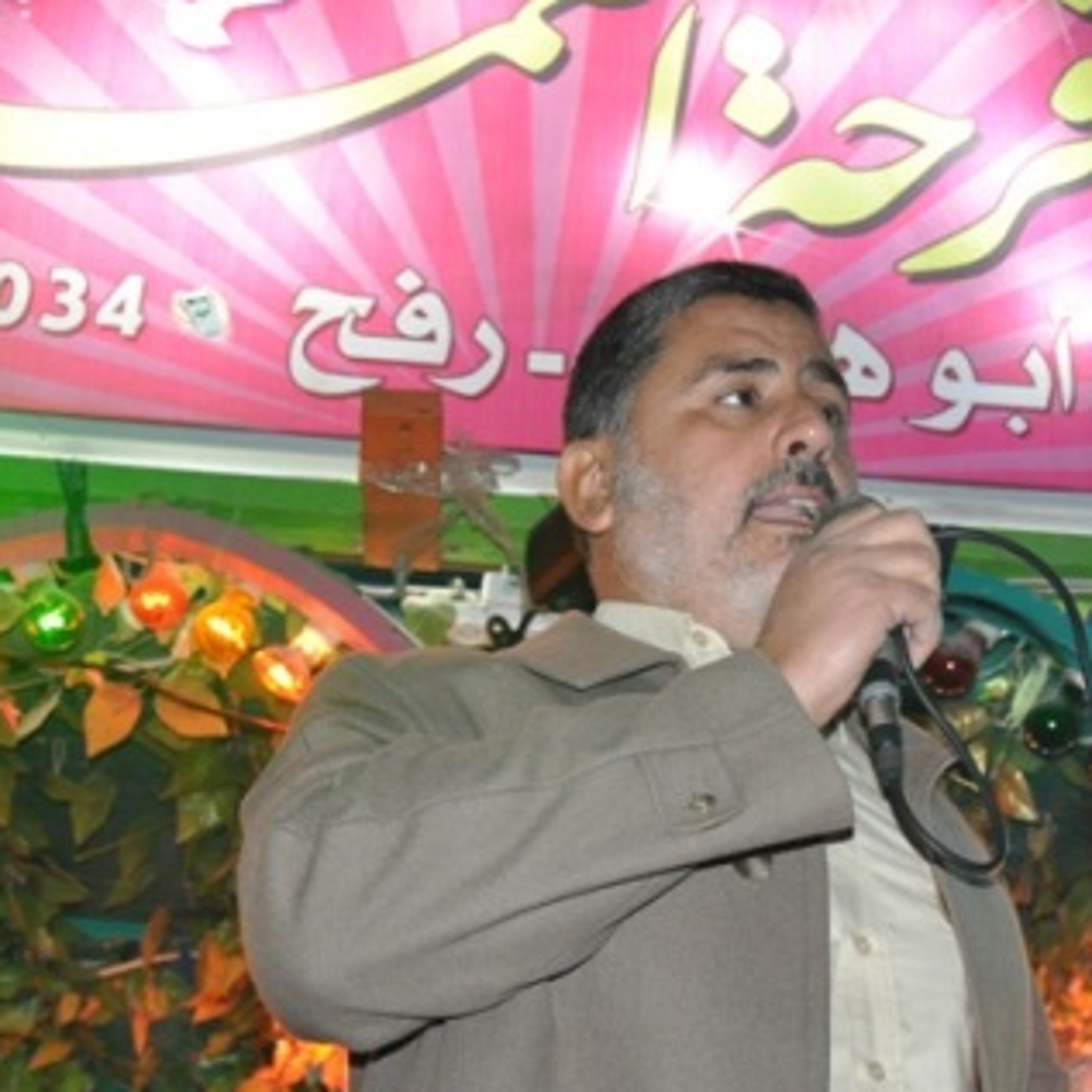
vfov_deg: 22.4
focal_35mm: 77
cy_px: 718
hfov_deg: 22.3
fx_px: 2748
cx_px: 782
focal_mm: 30
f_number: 4.2
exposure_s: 1/160
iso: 1000
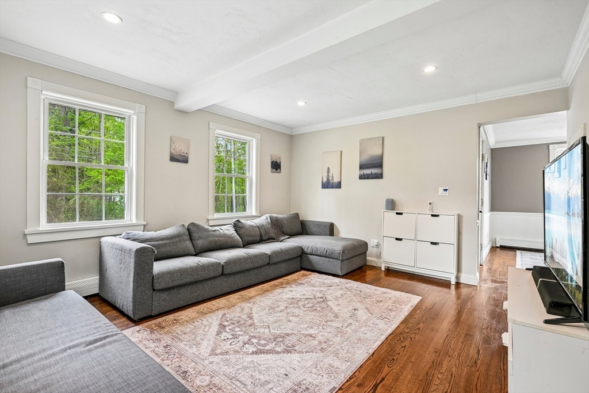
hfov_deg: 96.7
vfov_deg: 73.8
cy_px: 196
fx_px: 262
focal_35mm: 16
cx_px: 294
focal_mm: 16
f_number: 8
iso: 400
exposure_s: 1/10
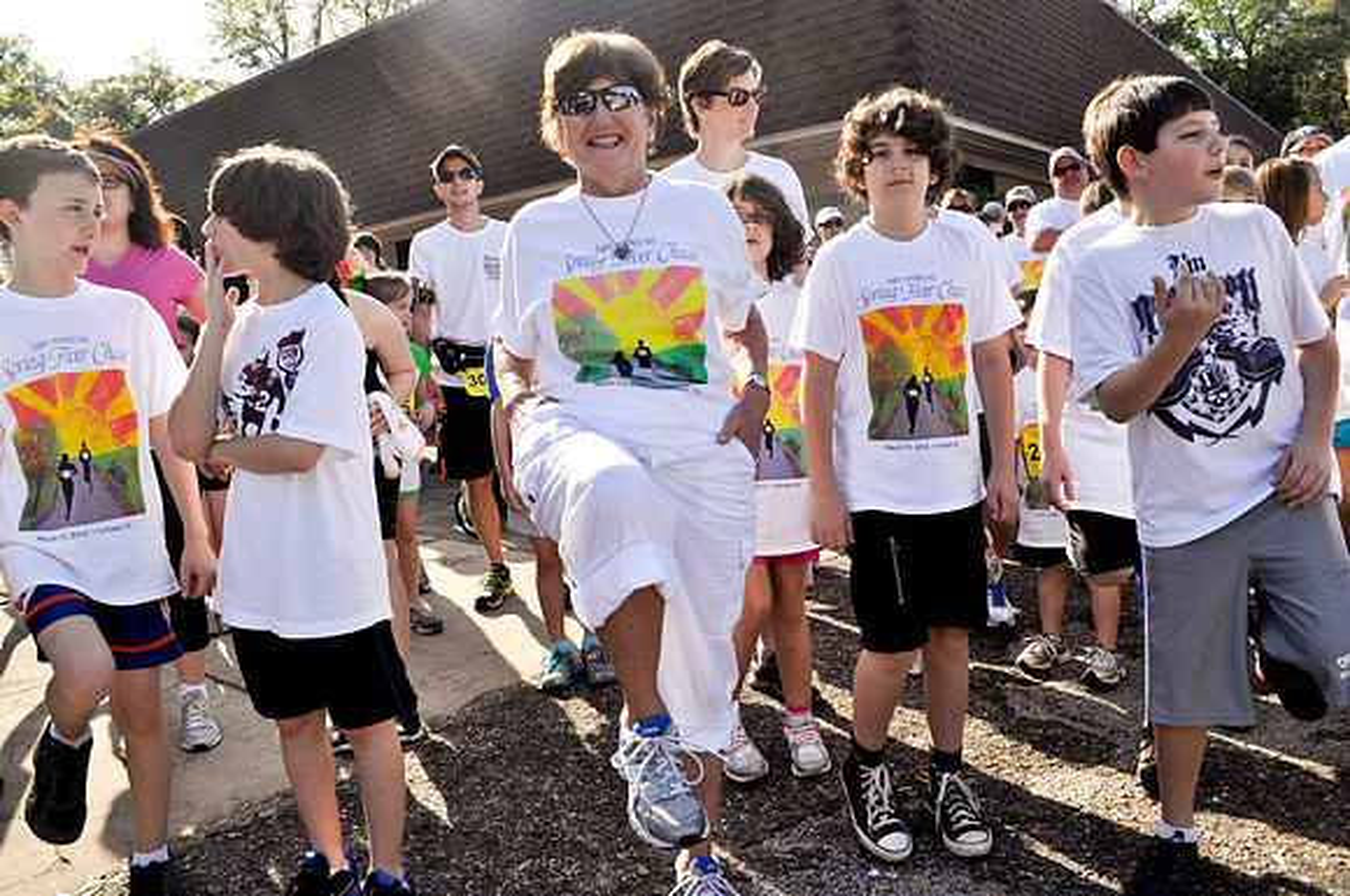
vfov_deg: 47.8
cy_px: 448
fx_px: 1011
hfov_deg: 67.5
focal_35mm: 27
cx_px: 675
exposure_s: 1/1250
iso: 400
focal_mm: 18
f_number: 8
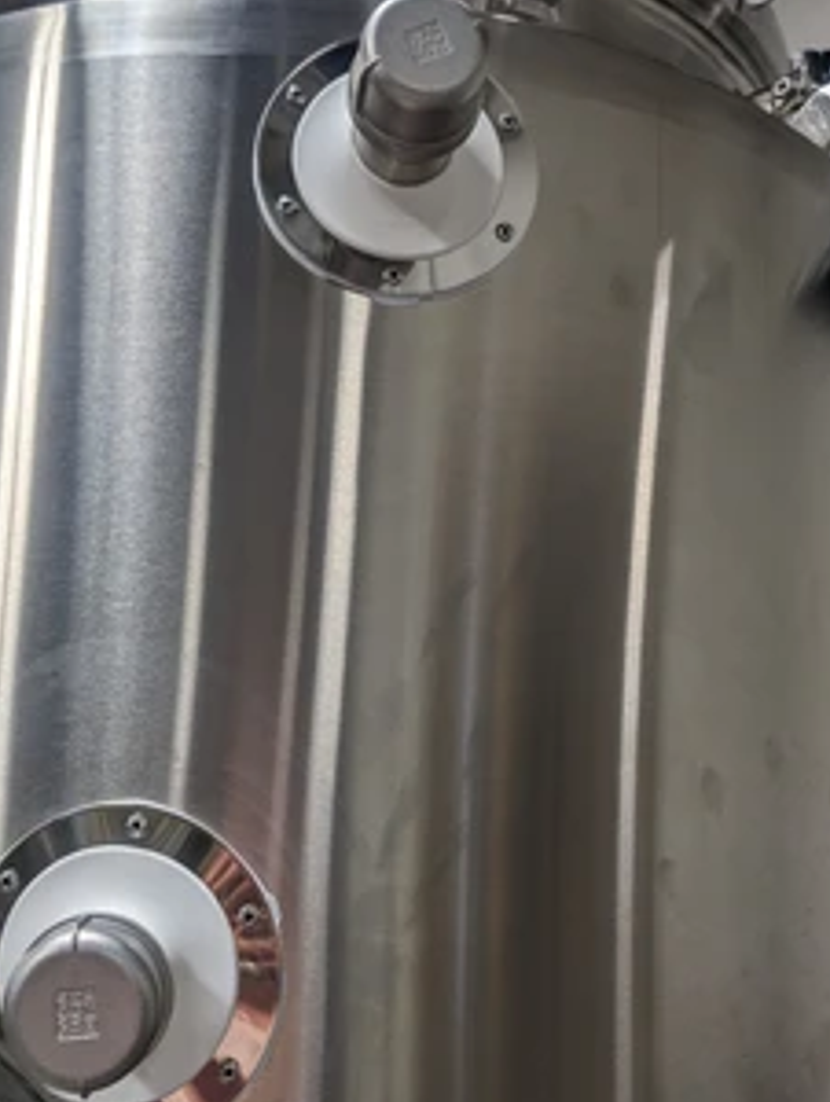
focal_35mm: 32
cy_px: 584
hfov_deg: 43.8
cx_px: 296
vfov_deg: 56.7
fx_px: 1020
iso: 97
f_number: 1.68
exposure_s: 1/120
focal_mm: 6.9
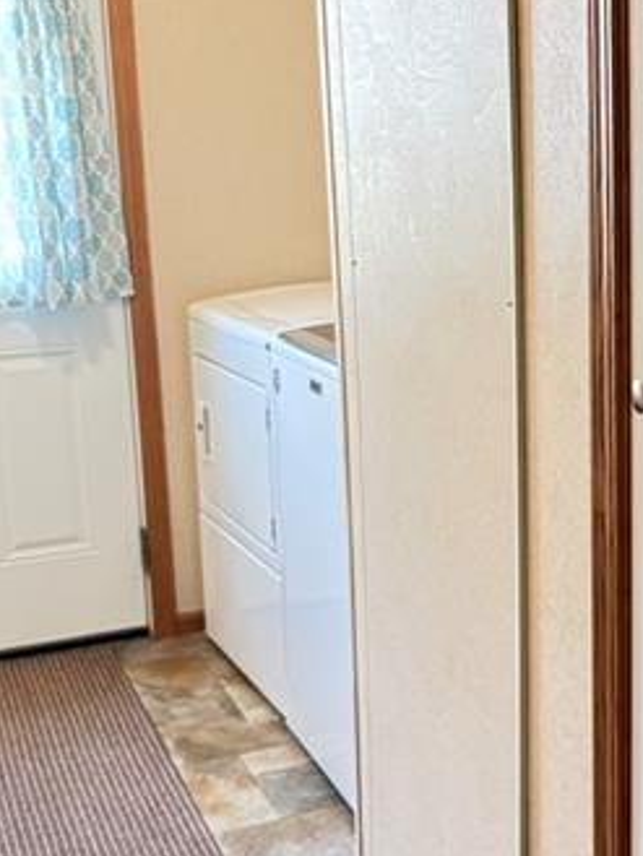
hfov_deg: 24.4
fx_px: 1386
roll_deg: -1.8
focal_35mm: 56
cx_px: 703
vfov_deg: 34.3
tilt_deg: -10.1
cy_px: 401
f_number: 1.78
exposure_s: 1/40
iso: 800
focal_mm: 6.76
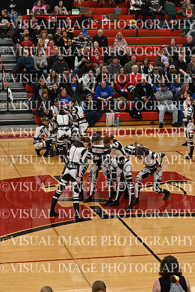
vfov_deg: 19.5
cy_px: 146
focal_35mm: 105
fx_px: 853
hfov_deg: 13.0
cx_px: 98
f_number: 4
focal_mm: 70
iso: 3200
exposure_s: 1/400
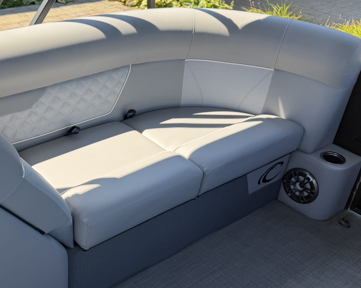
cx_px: 100
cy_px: 172
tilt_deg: -32.9
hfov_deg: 40.3
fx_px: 481
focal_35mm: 45
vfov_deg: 33.3
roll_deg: -3.5
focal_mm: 6.76
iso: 100
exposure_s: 1/1211
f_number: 1.78
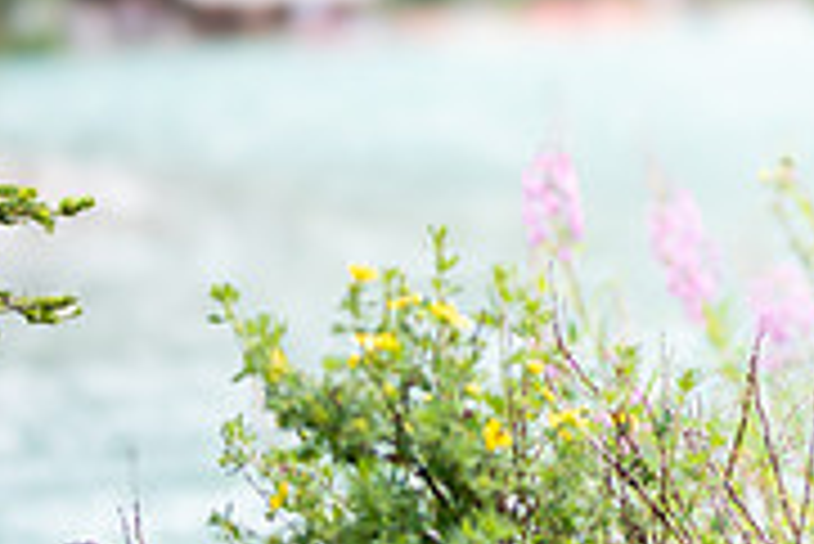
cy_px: 52
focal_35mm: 112
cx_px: 1214
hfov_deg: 16.6
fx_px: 2534
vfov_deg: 12.2
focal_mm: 35
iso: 200
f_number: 1.2
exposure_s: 1/4000
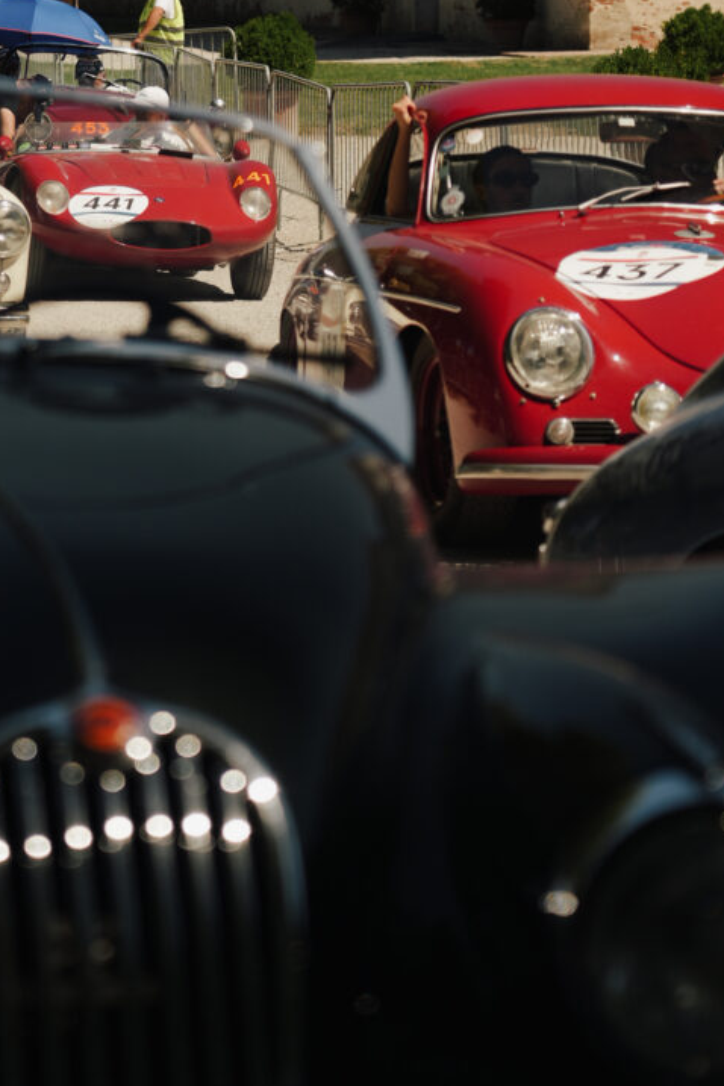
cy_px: 206
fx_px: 4947
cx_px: 169
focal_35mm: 164
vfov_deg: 12.5
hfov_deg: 8.4
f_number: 4
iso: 160
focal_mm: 84
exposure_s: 1/1000
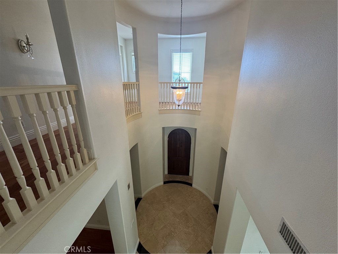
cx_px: 169
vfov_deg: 85.7
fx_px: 137
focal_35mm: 14
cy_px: 127
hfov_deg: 102.1
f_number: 2.2
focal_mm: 2.22
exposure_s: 1/120
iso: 160
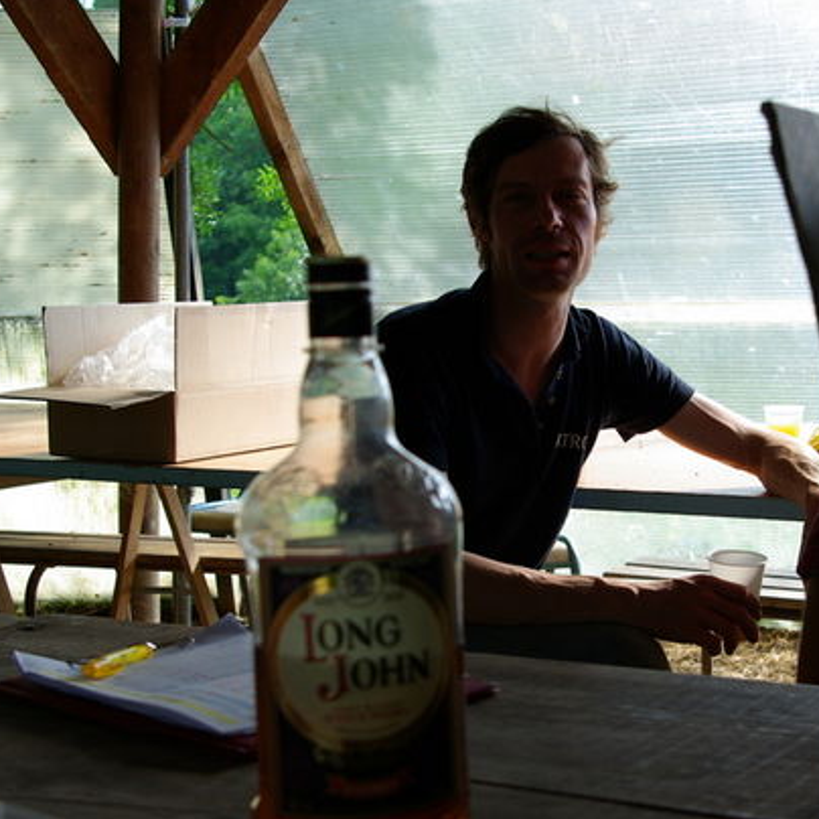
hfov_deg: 27.2
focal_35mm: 63
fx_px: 1678
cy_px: 429
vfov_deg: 27.4
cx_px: 584
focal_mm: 31
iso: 100
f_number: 5.6
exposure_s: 1/100
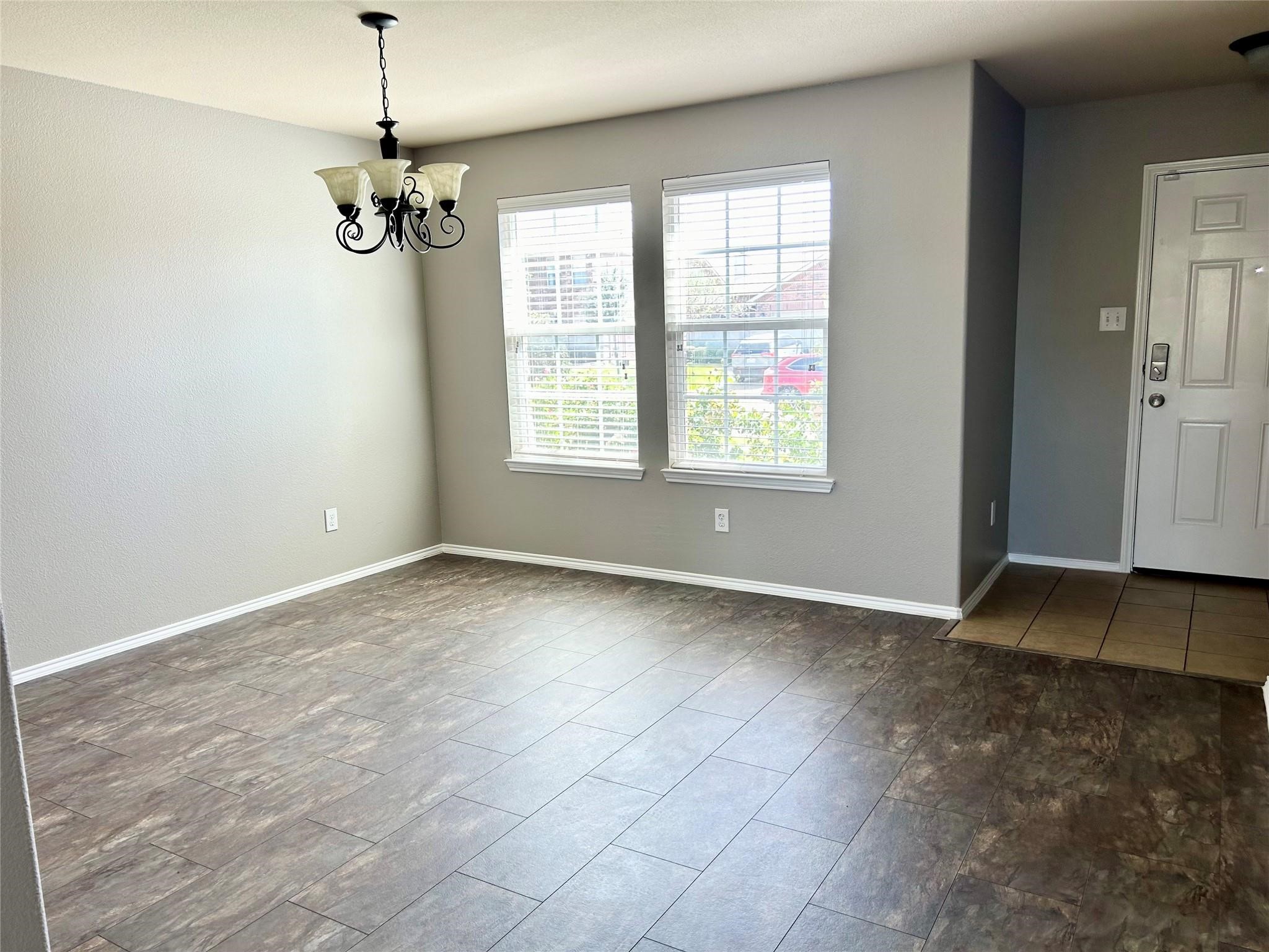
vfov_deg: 53.1
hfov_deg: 67.3
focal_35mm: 26
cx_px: 634
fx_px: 953
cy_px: 476
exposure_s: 1/121
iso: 50
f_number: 1.5
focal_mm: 5.7
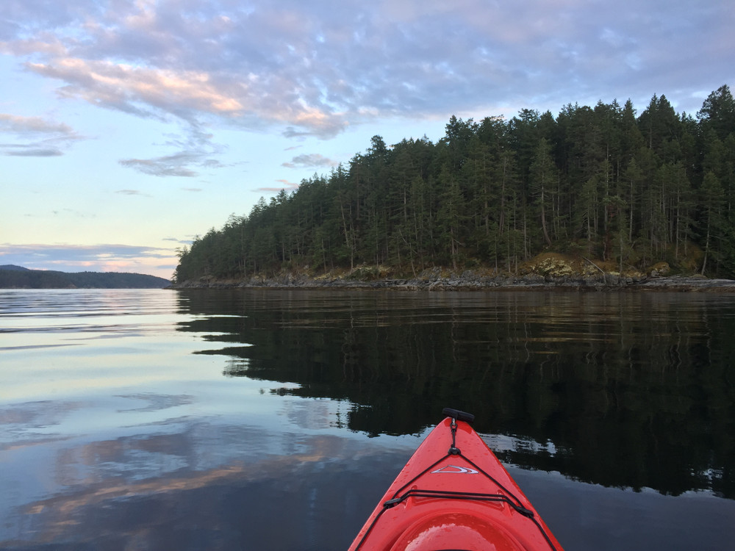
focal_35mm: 29
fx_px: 616
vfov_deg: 48.2
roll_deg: +0.2
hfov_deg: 61.7
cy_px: 276
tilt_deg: +1.5
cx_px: 368
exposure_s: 1/120
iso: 40
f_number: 2.2
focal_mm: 4.15
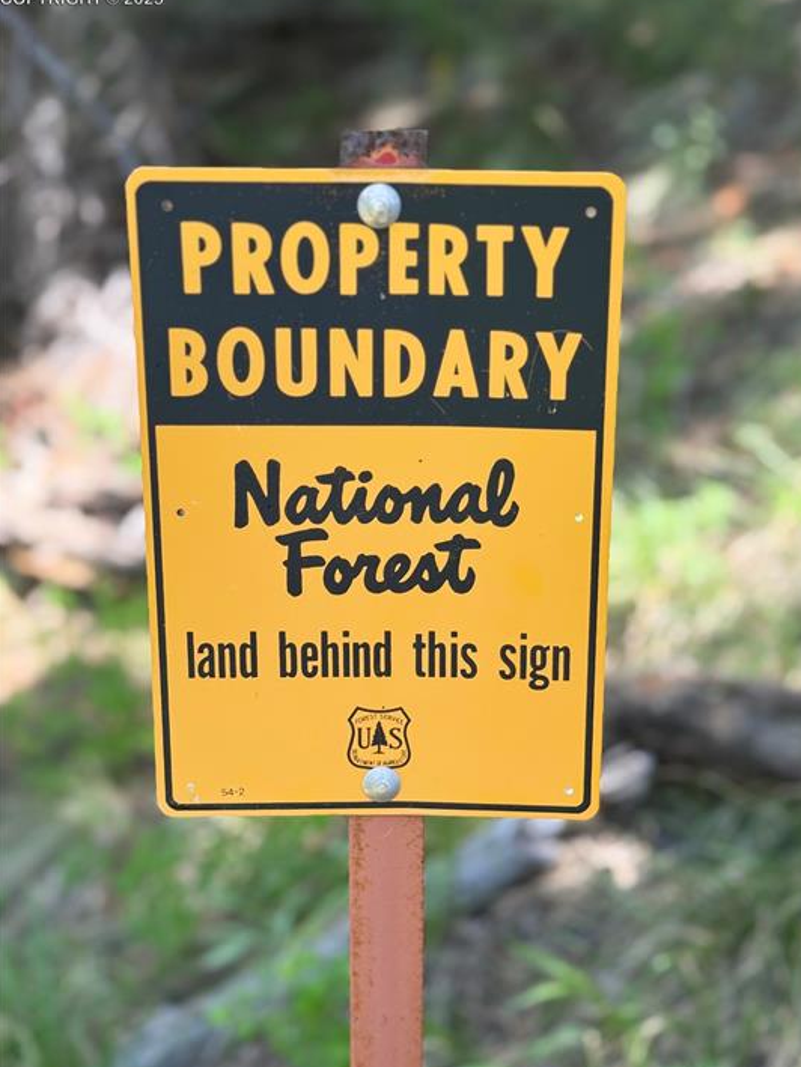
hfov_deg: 28.0
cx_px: 431
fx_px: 1604
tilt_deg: -10.3
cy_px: 536
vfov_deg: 36.8
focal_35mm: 52
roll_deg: -1.5
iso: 64
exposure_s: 1/535
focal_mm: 6.76
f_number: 1.78
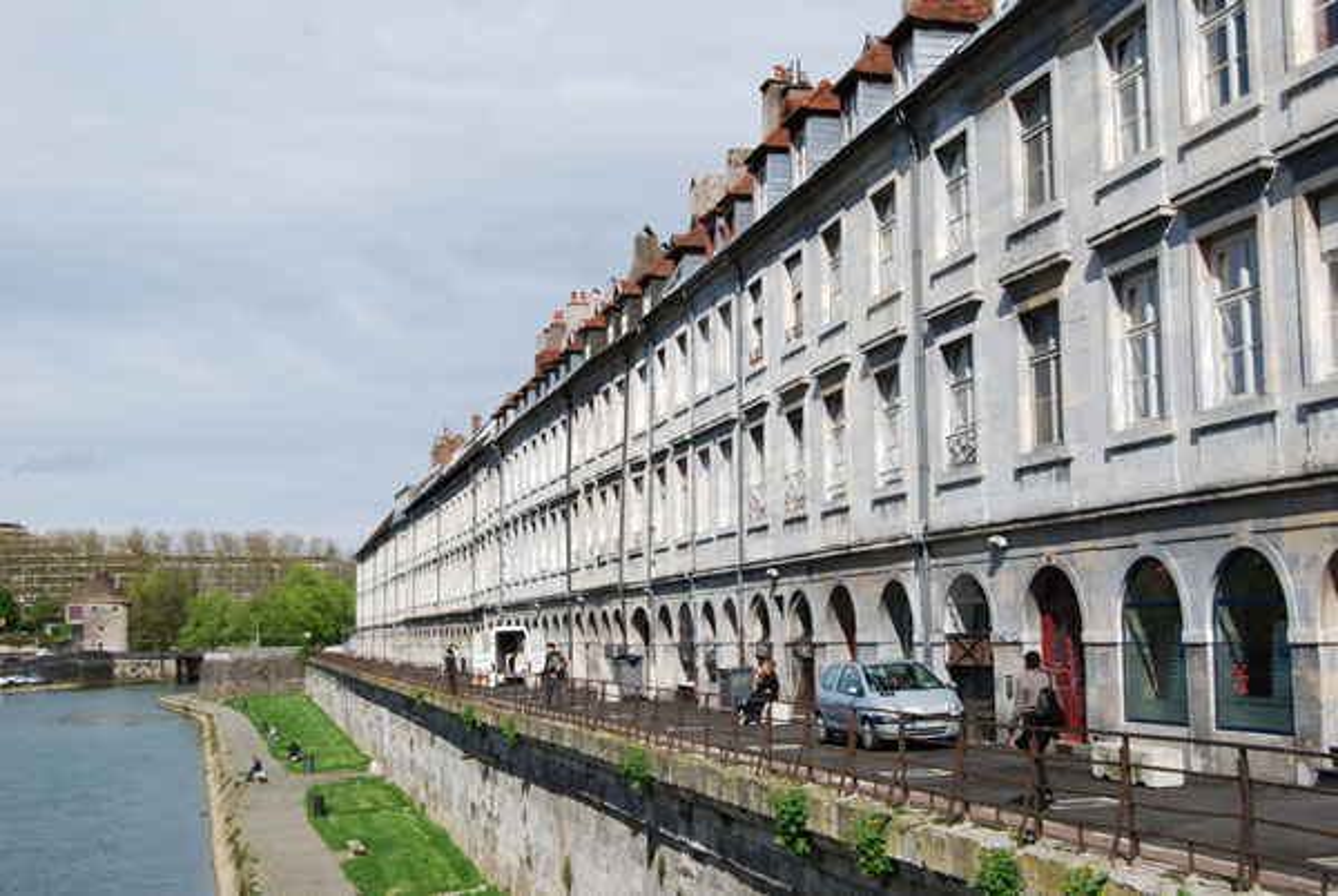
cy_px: 448
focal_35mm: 46
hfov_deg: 42.3
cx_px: 669
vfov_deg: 29.0
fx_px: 1731
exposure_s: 1/320
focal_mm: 31
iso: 100
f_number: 9
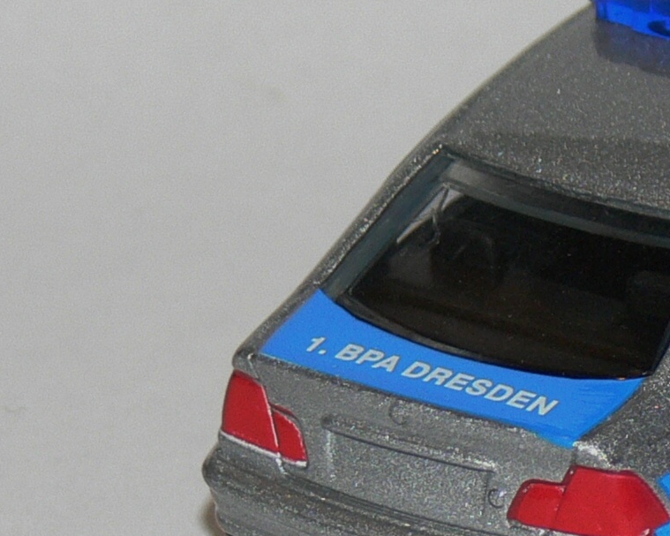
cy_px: 265
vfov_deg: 3.2
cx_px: 769
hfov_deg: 3.9
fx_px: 9715
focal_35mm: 490
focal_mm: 24.7
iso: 100
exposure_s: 1/30
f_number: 3.6
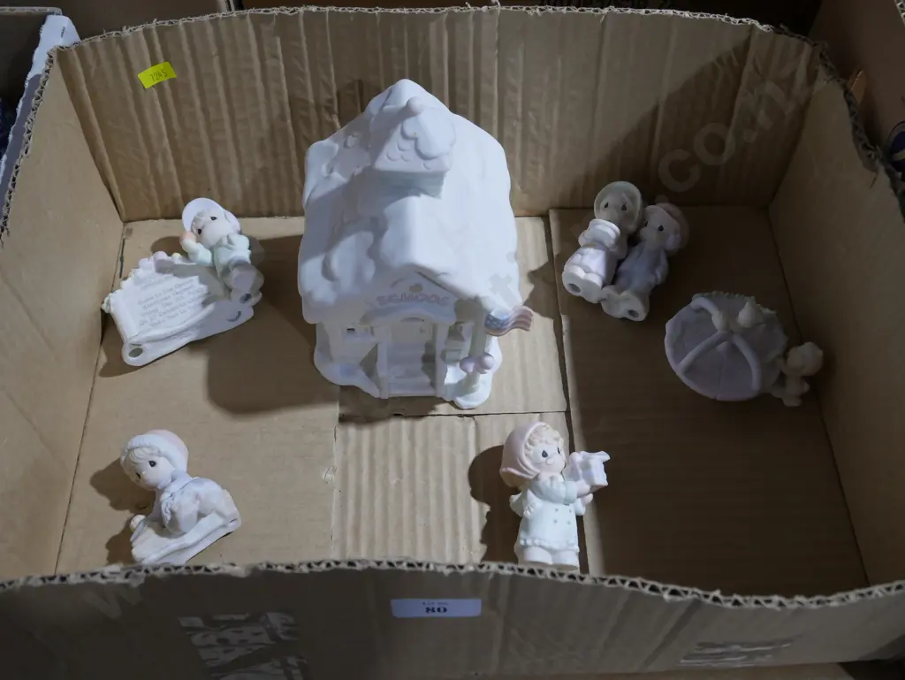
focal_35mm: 34
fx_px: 889
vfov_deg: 41.8
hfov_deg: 53.9
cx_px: 452
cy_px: 340
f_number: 4.5
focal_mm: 17
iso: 640
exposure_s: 1/60
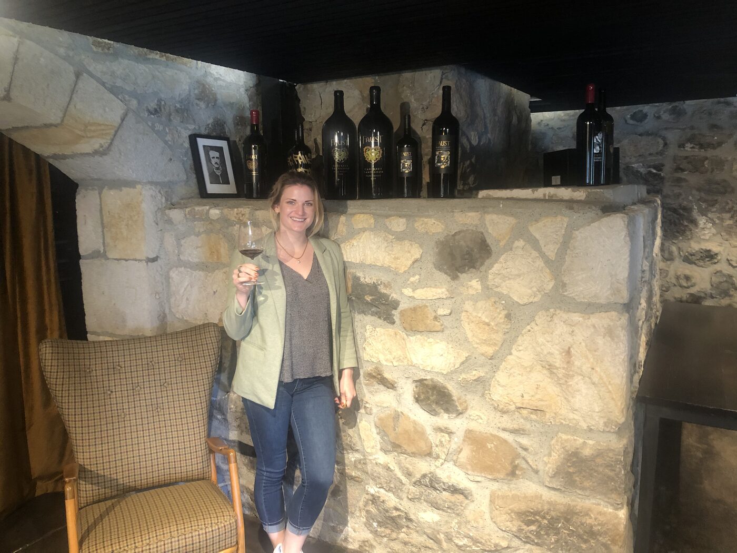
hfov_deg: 63.4
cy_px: 276
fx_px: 596
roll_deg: +1.7
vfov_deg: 49.7
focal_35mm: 28
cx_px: 368
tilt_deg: -7.3
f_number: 1.8
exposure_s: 1/15
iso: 40
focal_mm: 4
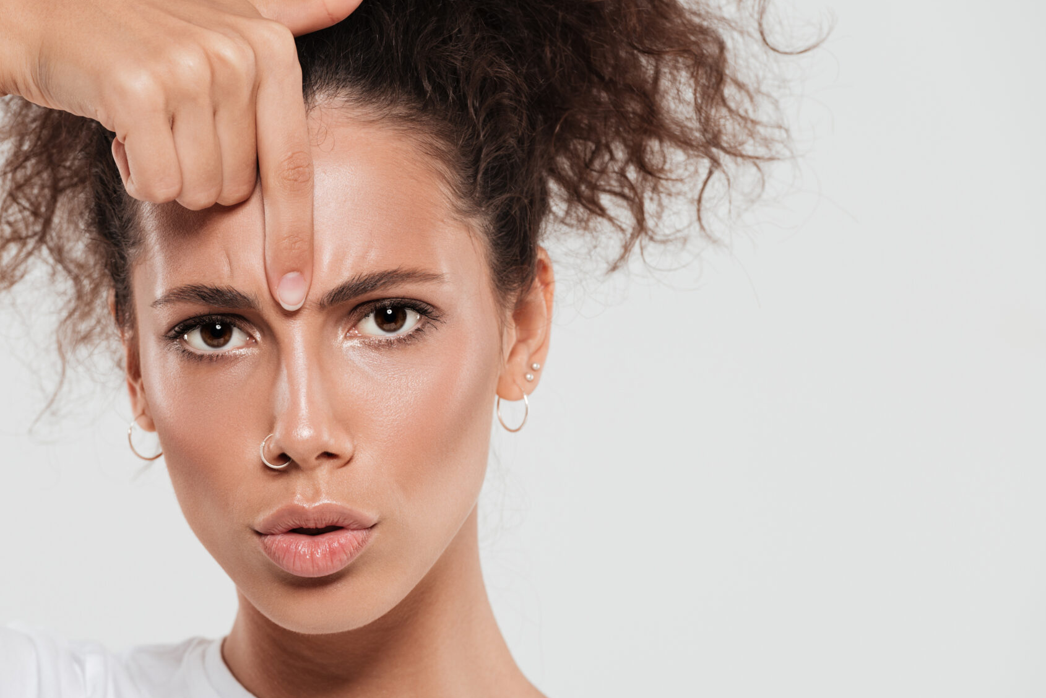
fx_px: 8806
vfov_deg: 4.5
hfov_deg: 6.8
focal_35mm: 303
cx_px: 332
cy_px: 352
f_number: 6.3
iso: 80
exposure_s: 1/160
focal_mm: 200
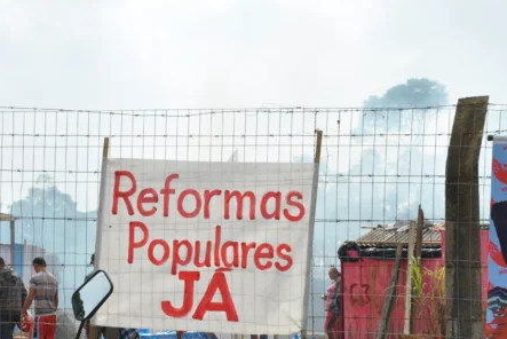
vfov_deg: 12.6
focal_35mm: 109
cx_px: 280
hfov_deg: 18.7
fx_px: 1536
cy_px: 245
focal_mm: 42
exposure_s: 1/200
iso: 200
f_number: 14
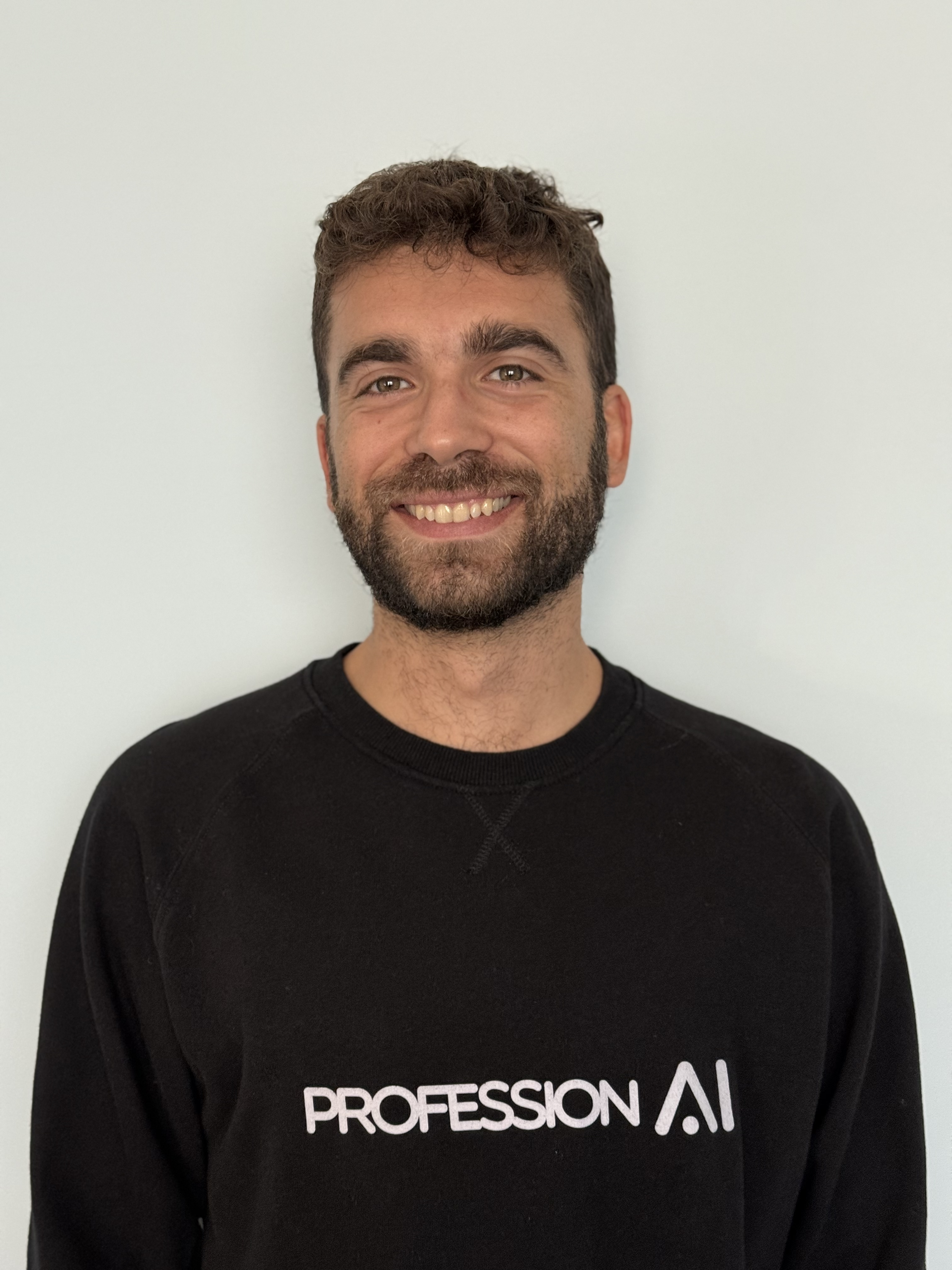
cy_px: 635
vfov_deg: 39.7
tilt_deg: -1.6
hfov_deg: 30.3
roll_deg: -0.6
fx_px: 1760
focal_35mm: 48
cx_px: 476
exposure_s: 1/40
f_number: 1.78
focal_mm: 6.76
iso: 320
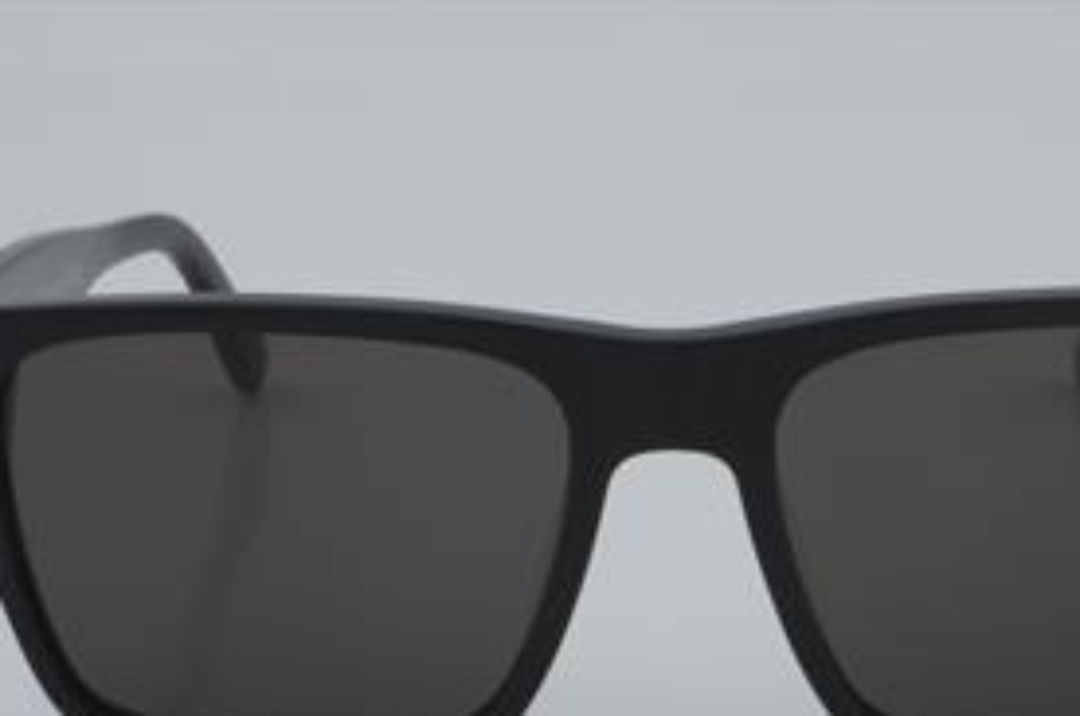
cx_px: 677
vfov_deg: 11.4
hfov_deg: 17.1
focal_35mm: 120
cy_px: 509
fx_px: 3585
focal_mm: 55
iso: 100
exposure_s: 1/4
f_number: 32
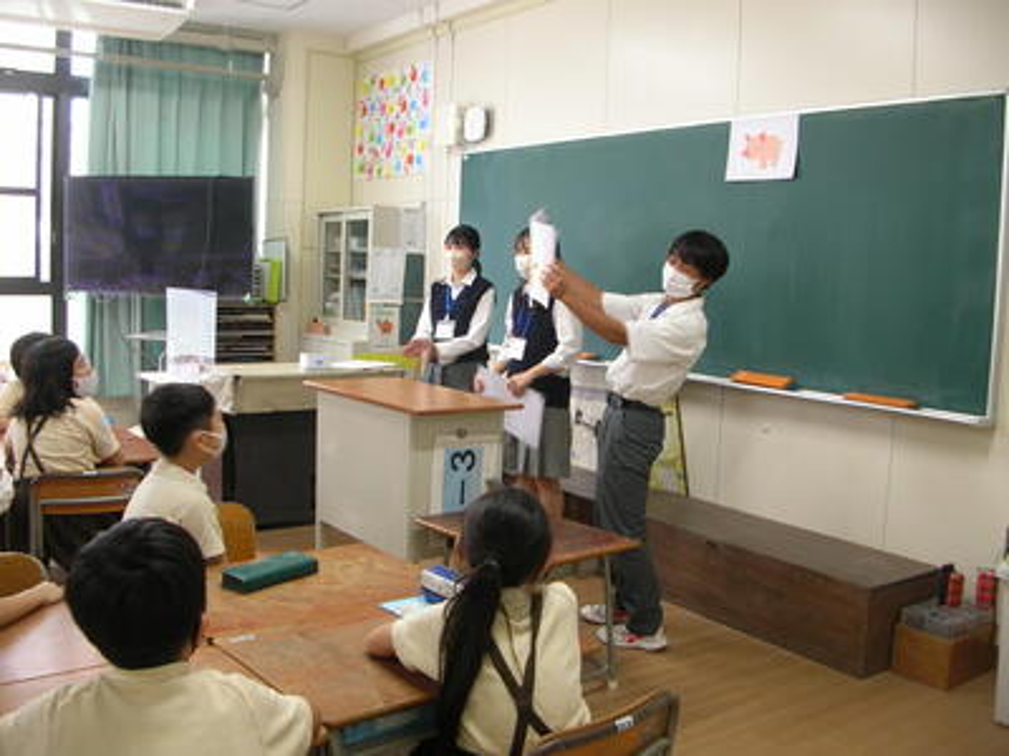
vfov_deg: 40.7
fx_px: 1020
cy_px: 378
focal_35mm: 35
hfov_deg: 52.6
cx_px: 504
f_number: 2.8
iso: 50
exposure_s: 1/13.2
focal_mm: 5.8
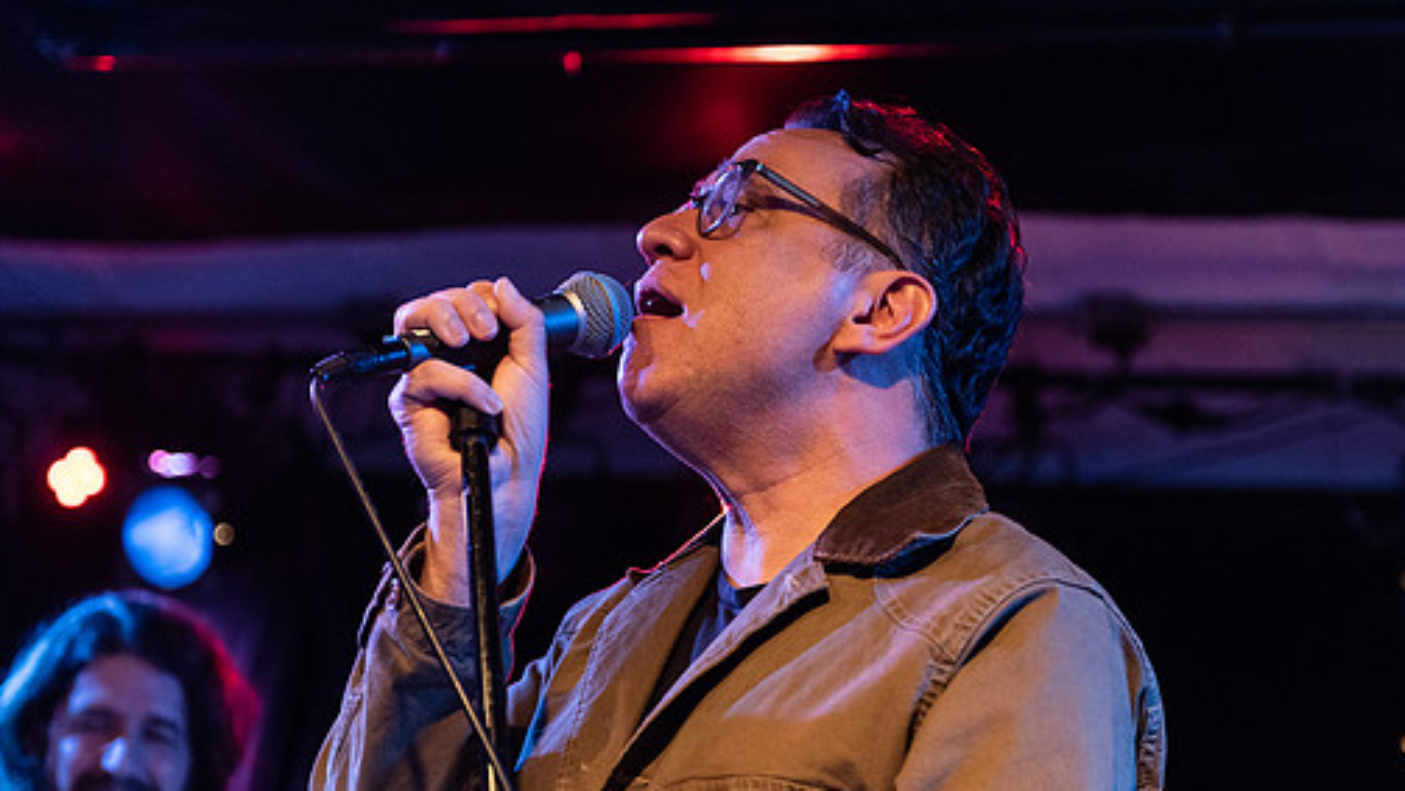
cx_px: 832
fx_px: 3390
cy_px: 469
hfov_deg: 23.4
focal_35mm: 91
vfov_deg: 13.3
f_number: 3.2
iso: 2000
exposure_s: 1/160
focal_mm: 70
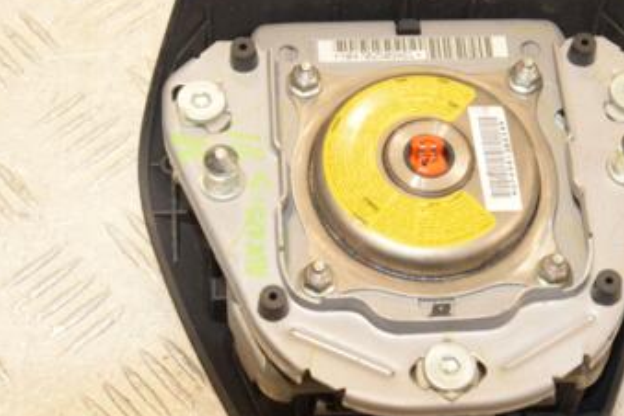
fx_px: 1610
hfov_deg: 21.9
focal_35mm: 93
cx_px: 399
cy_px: 195
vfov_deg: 14.7
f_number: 9
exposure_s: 1/200
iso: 1600
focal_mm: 35
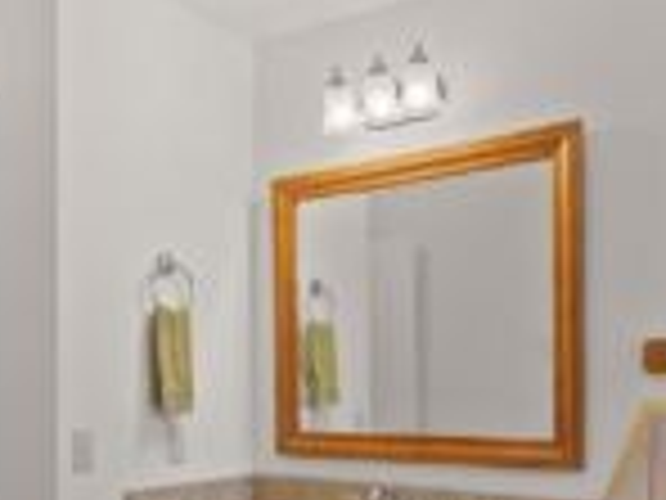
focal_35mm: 39
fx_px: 750
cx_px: 360
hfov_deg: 47.8
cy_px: 376
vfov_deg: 36.0
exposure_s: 1/8
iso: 200
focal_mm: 15
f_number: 7.1
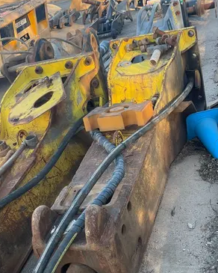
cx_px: 119
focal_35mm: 51
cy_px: 177
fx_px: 411
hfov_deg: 29.7
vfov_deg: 36.4
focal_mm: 5.1
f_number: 1.6
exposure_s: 1/291
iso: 40
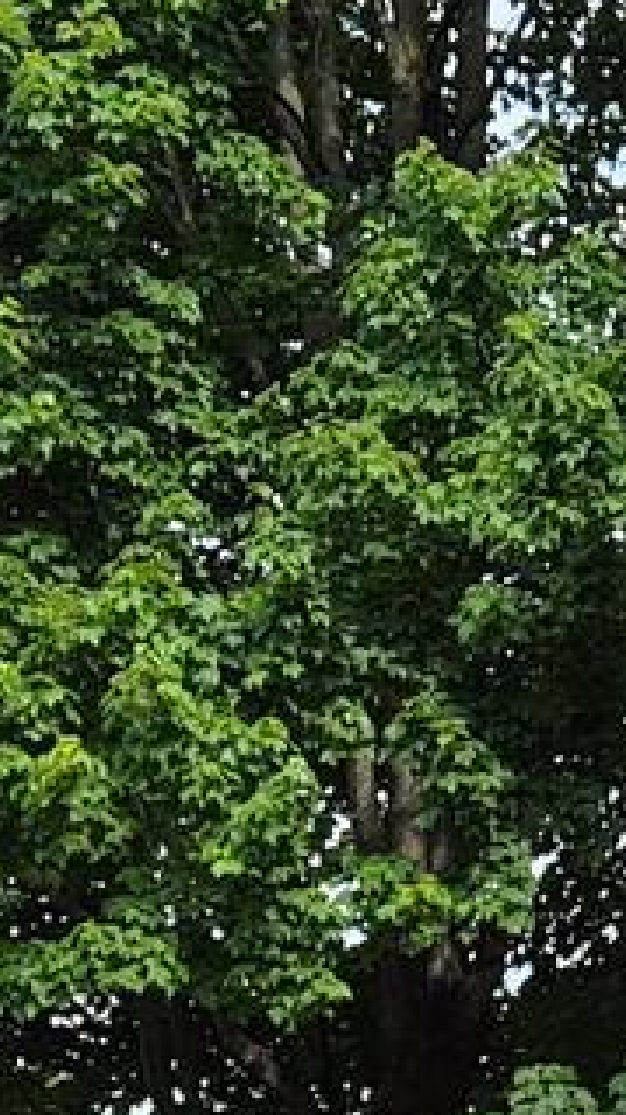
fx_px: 4760
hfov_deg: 7.5
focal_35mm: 161
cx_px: 476
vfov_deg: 12.6
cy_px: 1783
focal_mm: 5.4
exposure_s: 1/2336
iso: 80
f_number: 1.8
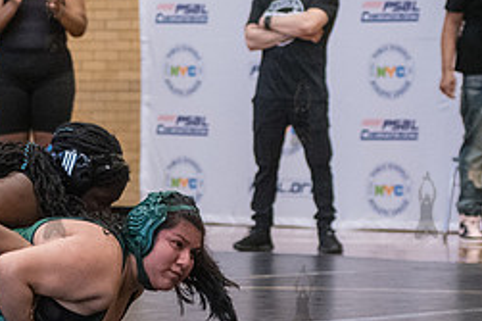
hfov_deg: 9.2
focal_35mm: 223
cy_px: 280
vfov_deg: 6.1
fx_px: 2984
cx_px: 23
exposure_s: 1/250
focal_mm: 80
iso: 6400
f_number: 3.5
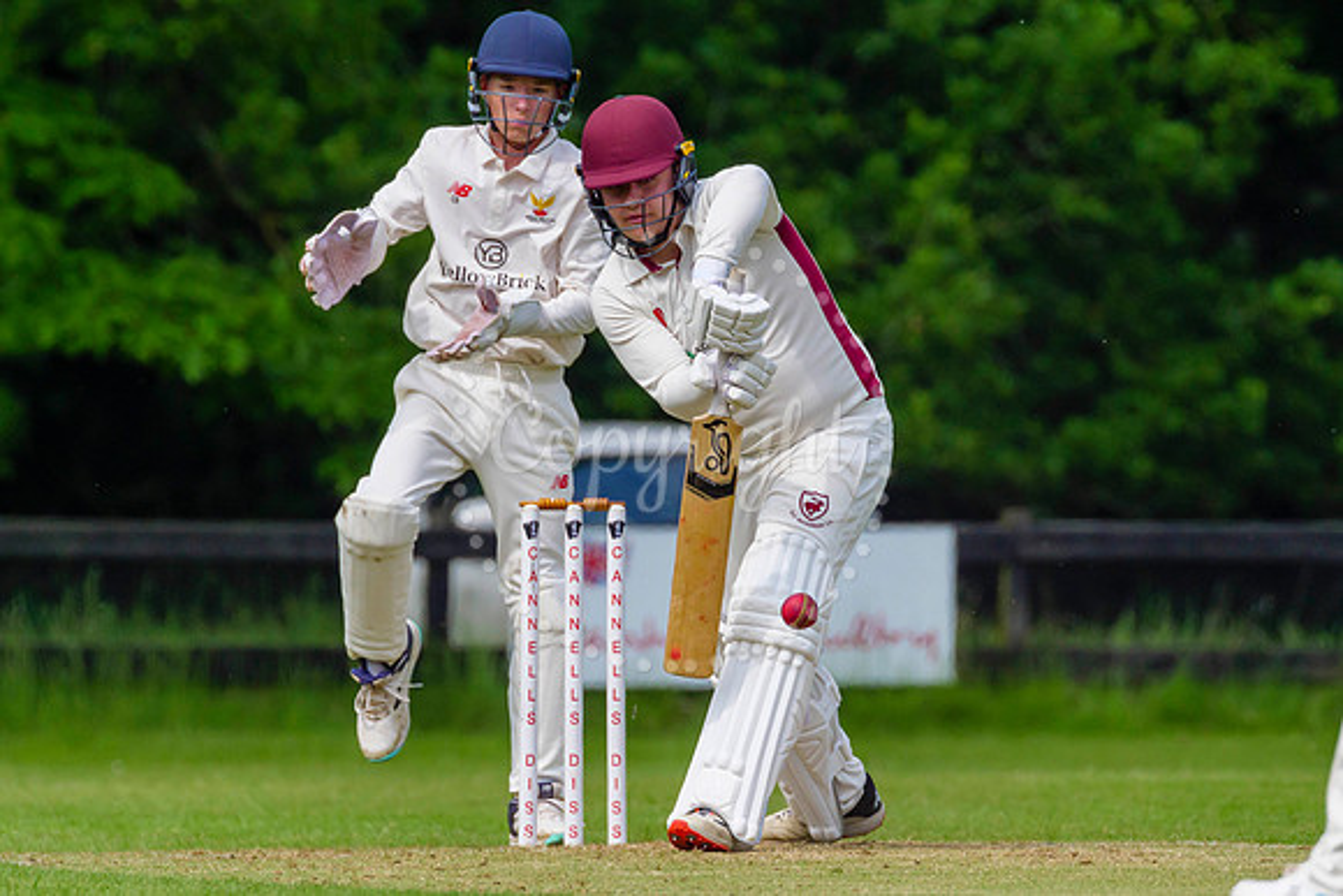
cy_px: 400
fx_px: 34863
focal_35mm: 934
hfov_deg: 2.2
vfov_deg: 1.5
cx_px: 722
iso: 500
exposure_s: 1/2500
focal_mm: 400
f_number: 5.6
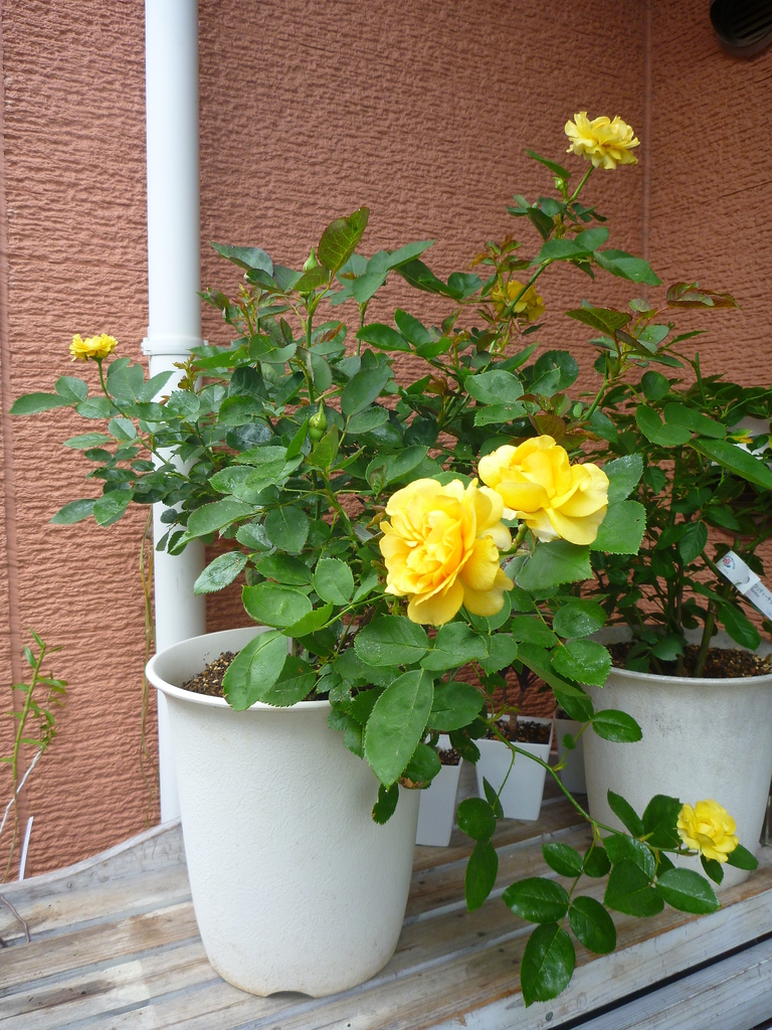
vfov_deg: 63.4
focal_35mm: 28
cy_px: 515
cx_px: 386
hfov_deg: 49.7
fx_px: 833
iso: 80
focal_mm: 4.9
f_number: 3.3
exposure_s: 1/100
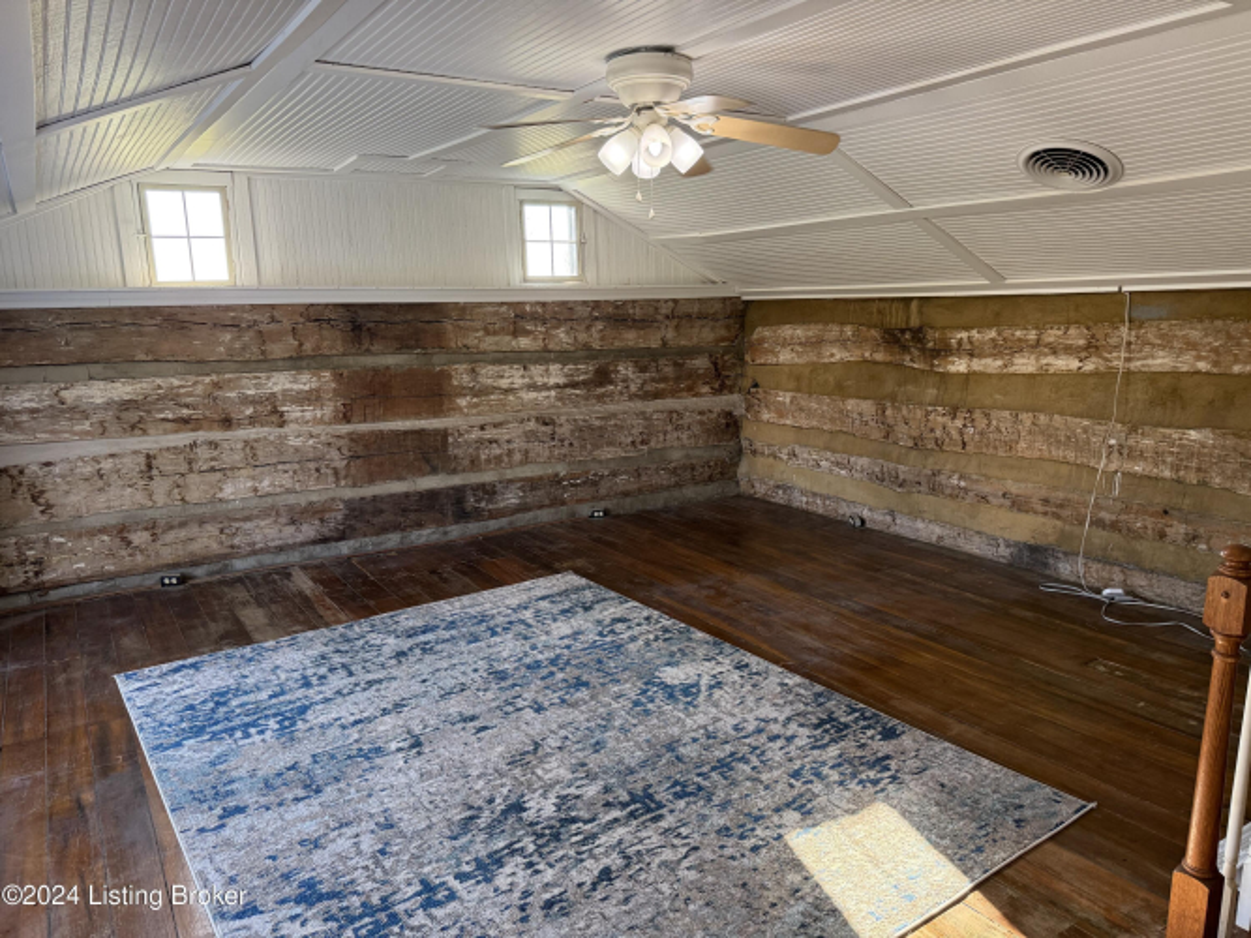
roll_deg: +1.3
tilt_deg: -11.0
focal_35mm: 24
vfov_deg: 56.8
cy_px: 469
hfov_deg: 71.6
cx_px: 626
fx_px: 867
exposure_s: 1/162
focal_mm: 6.76
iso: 200
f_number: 1.78
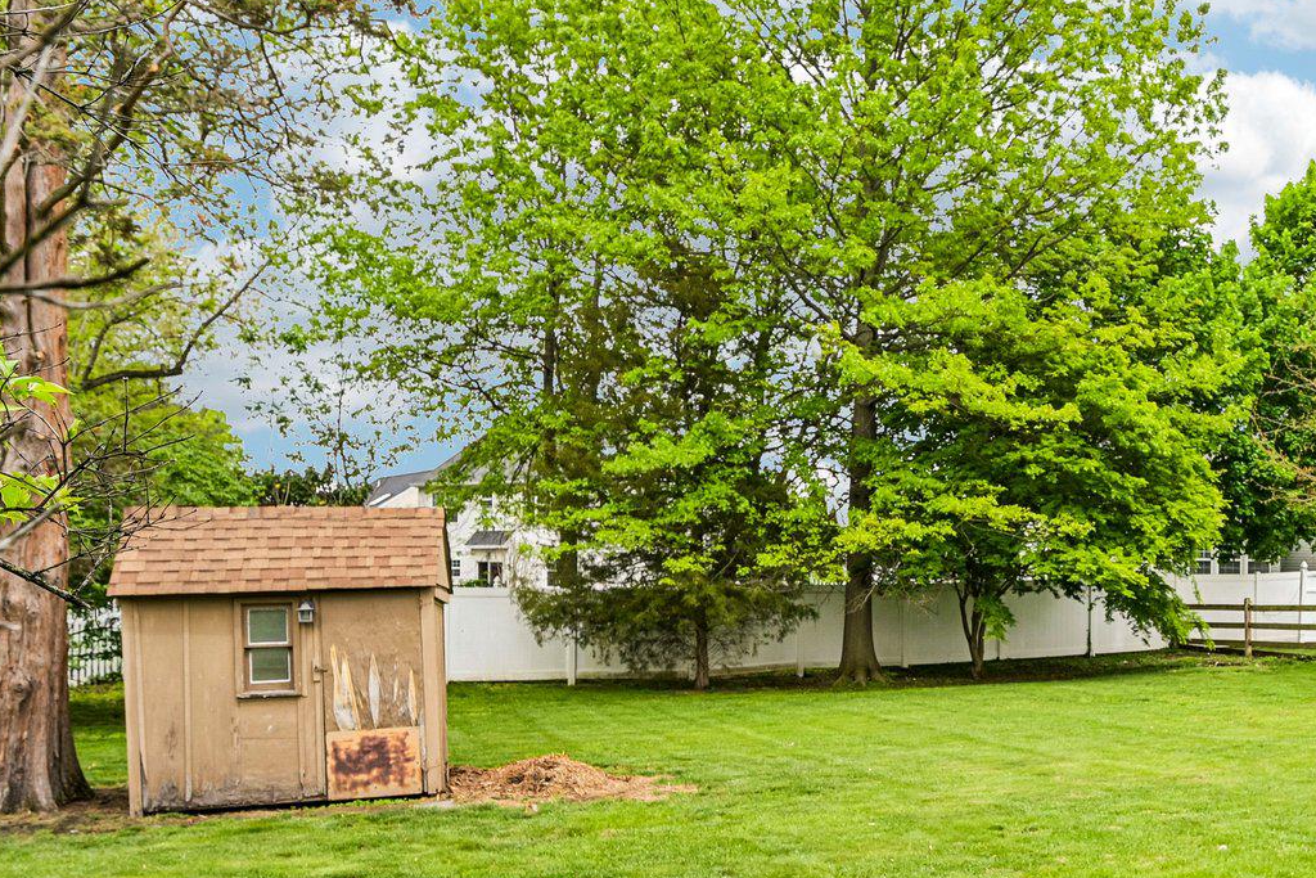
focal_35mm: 40
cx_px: 1072
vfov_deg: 33.1
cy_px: 596
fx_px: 1462
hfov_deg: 45.7
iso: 100
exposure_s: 1/80
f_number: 8
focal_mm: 20
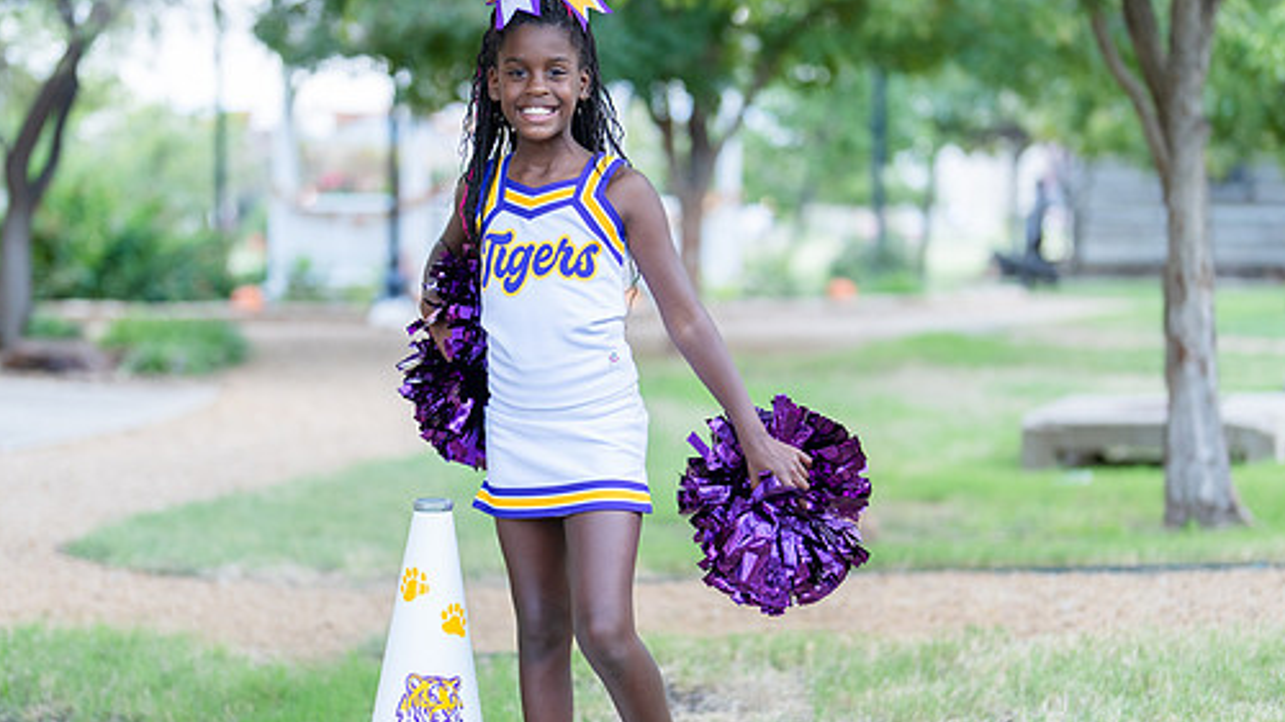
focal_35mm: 72
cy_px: 390
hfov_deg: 29.4
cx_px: 612
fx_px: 2453
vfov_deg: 16.7
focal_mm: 50
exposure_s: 1/500
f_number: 1.2
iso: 500
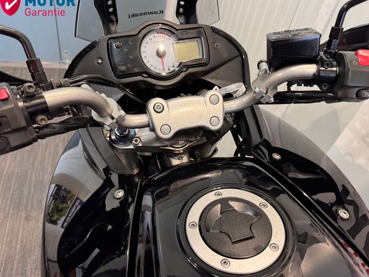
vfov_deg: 54.9
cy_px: 136
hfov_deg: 69.3
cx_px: 192
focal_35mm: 25
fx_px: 267
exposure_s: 1/50
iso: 500
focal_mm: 6.76
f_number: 1.78
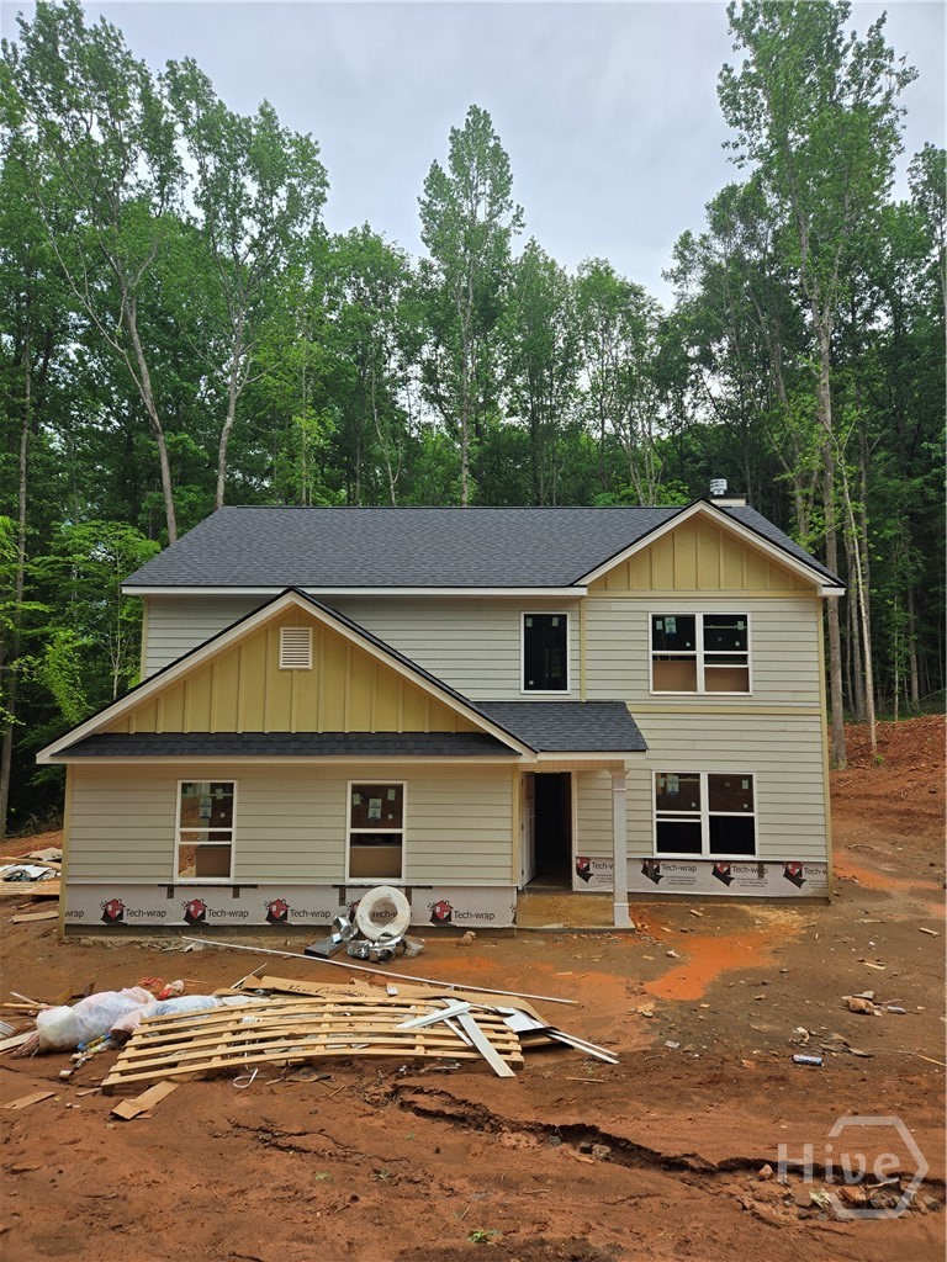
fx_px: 839
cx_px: 474
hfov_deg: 58.9
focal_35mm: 23
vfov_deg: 73.9
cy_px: 631
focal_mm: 5.4
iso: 25
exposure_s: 1/641
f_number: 1.8
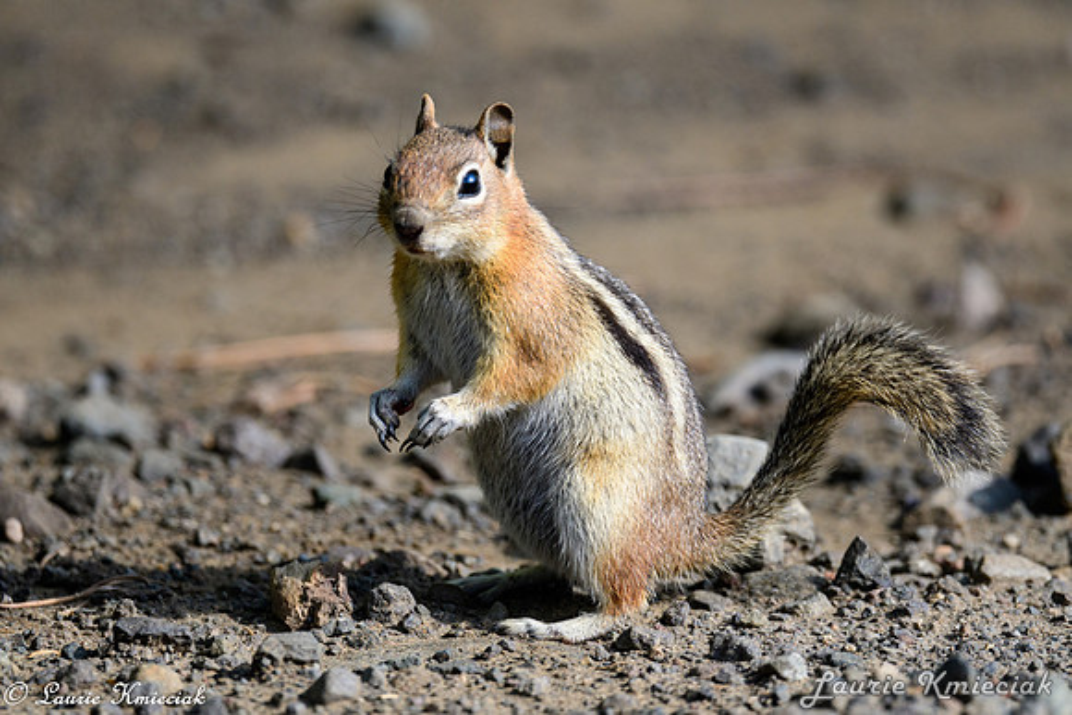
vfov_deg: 1.8
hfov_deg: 2.7
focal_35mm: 750
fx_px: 22338
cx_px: 536
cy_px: 358
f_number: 5.6
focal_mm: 500
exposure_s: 1/2000
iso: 450
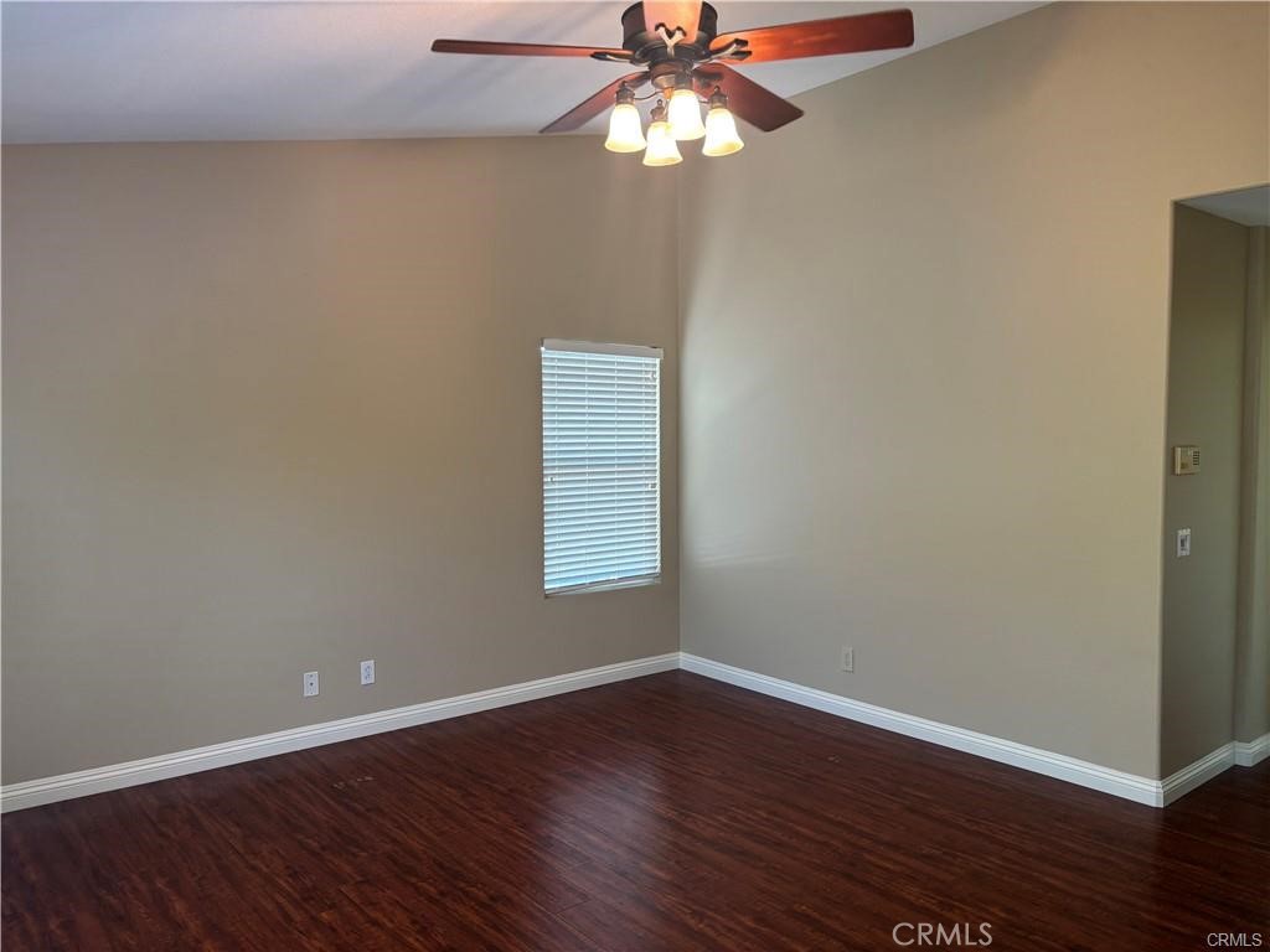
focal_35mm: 26
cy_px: 476
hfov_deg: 67.3
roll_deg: +0.1
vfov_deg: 53.1
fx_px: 954
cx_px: 635
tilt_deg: -2.7
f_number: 1.6
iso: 125
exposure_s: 1/60
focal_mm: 5.96
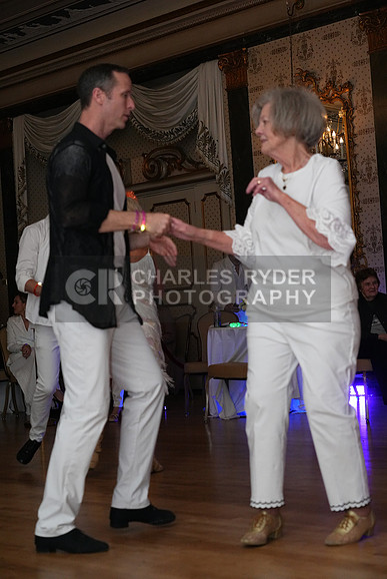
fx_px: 1047
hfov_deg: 20.9
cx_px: 194
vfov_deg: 31.0
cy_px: 290
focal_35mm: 65
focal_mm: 65
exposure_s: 1/200
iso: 5000
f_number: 5
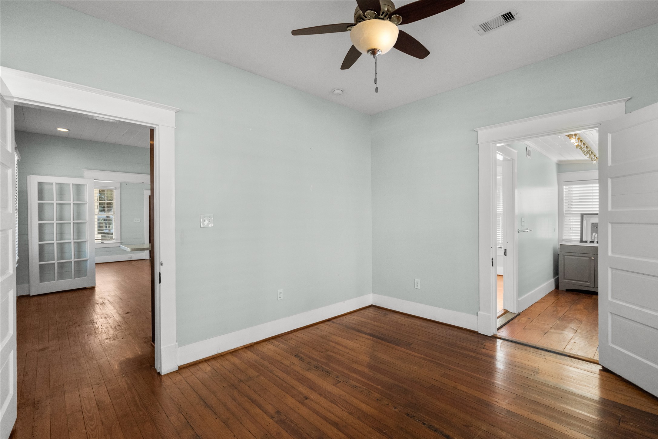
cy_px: 220
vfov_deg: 73.7
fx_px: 292
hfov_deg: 96.7
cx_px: 329
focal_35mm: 16
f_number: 10
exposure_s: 1/50
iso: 2000
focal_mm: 16
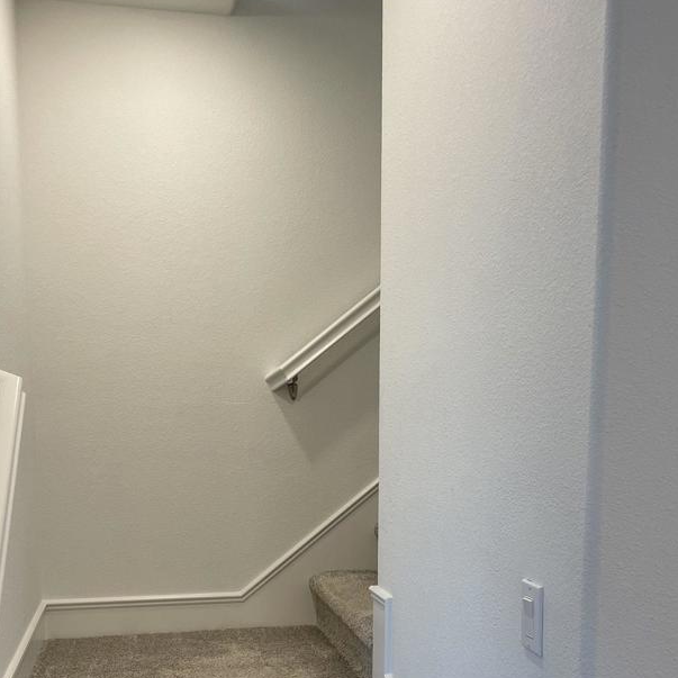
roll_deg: +0.2
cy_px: 513
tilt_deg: -4.9
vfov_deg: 41.5
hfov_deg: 42.8
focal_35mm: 39
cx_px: 320
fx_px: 864
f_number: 1.6
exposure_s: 1/120
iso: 80
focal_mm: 4.2
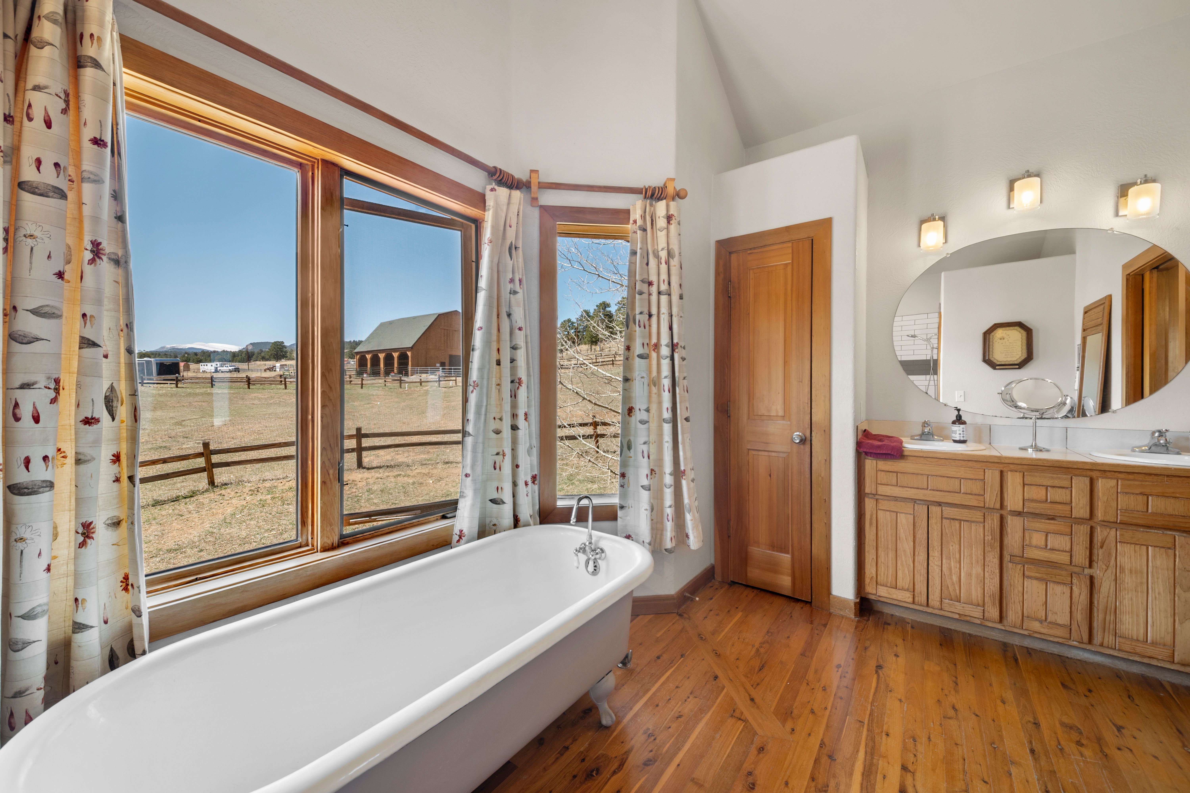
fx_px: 397
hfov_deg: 112.6
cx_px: 595
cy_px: 396
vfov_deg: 90.0
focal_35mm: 12
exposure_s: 1/8
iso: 400
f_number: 10
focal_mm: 12
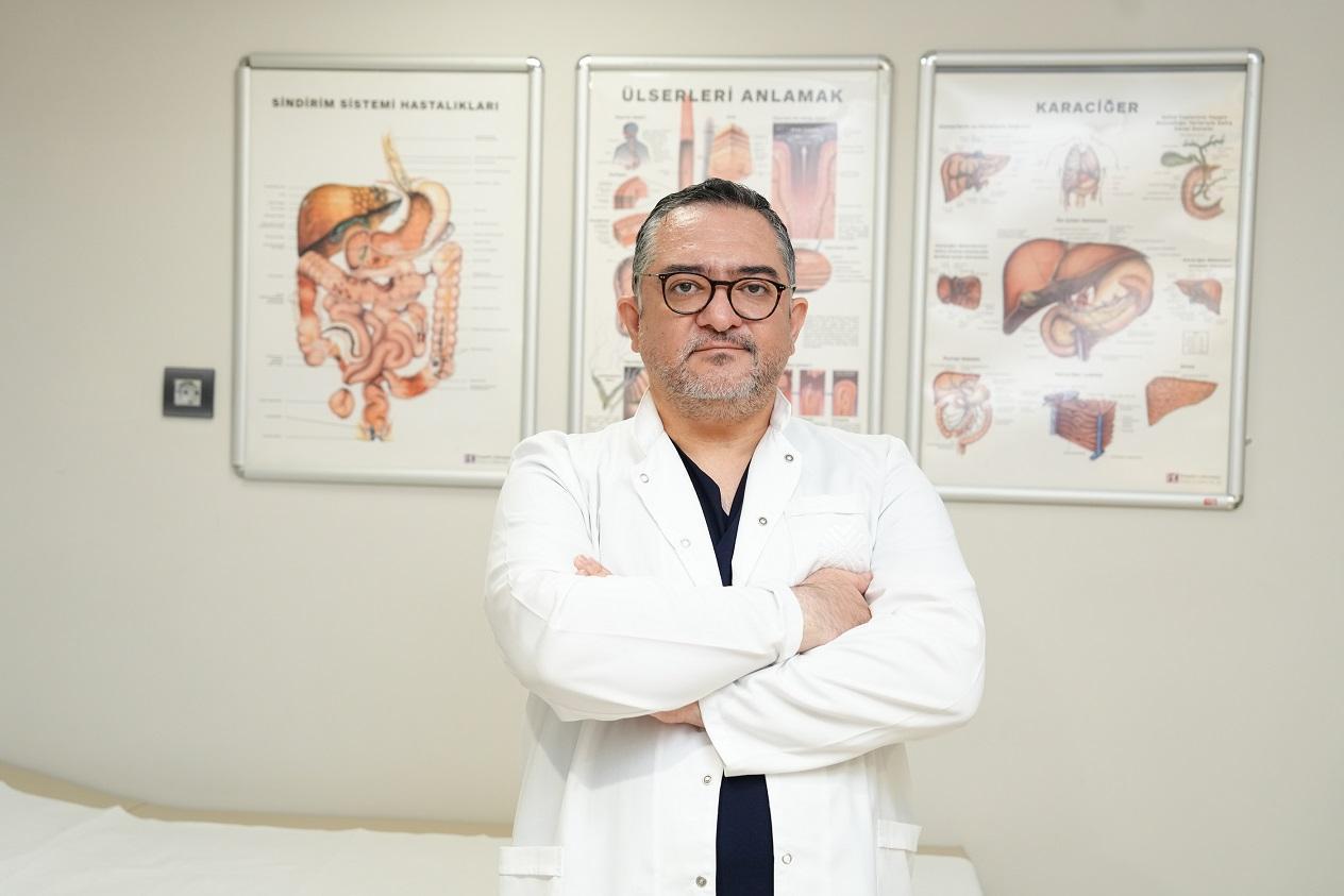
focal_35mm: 48
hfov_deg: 41.1
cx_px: 672
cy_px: 448
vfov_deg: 28.1
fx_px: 1792
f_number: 4
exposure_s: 1/60
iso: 1250
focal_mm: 48
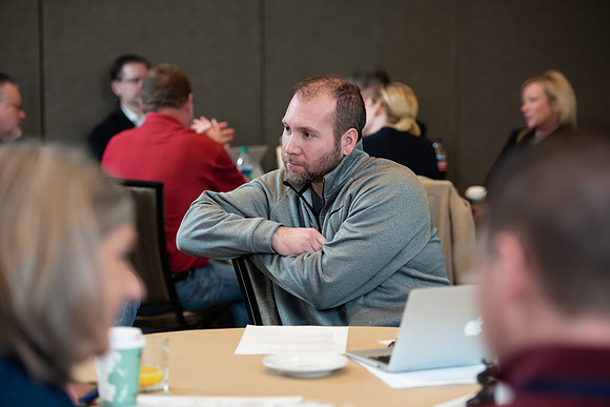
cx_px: 305
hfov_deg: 21.5
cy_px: 204
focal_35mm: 95
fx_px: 1610
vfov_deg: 14.4
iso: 1600
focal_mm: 95
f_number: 3.2
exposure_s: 1/200
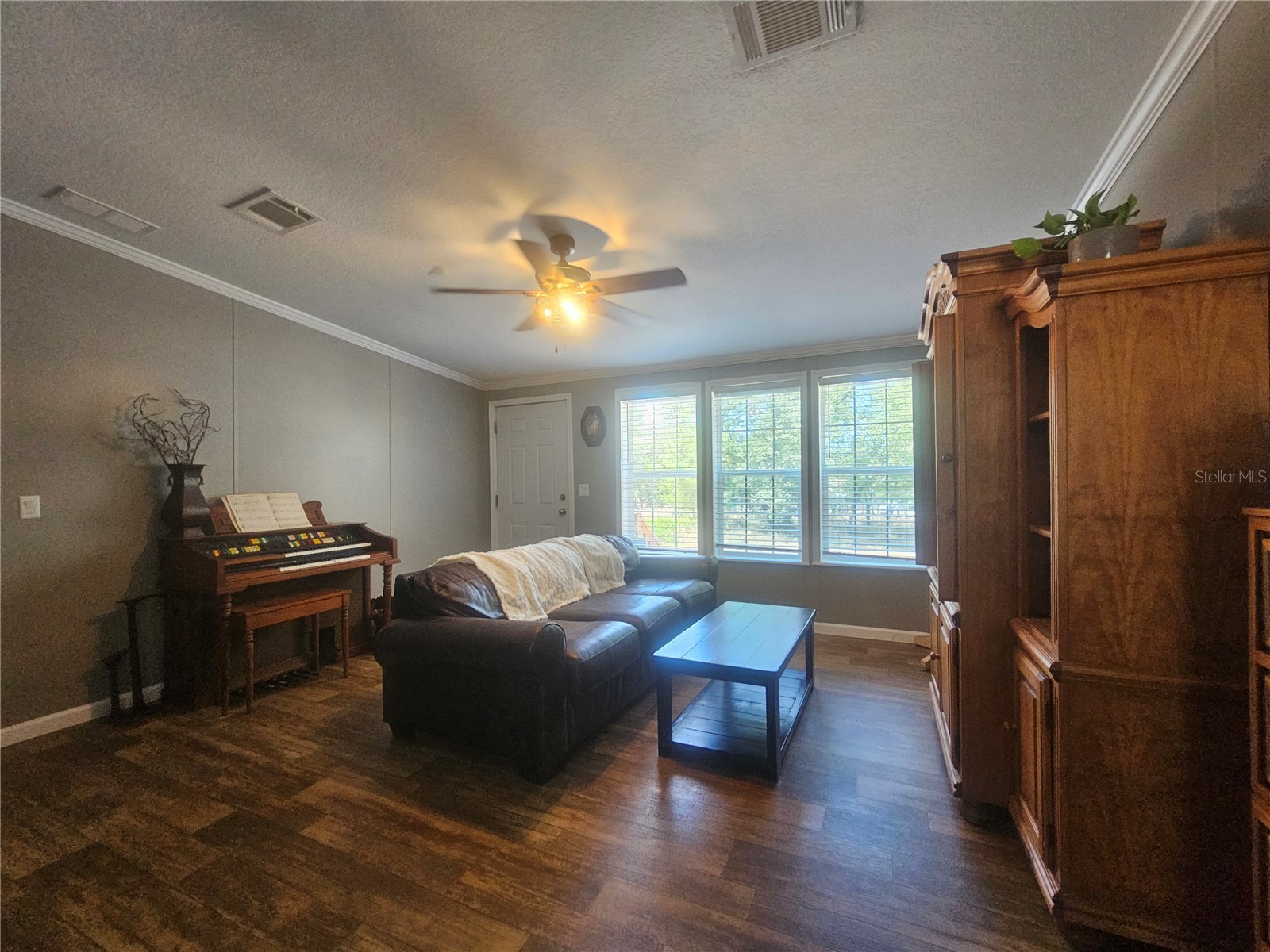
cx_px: 635
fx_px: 477
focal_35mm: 13
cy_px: 476
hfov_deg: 106.2
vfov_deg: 89.9
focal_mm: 2.2
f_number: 2.2
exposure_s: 1/60
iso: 250
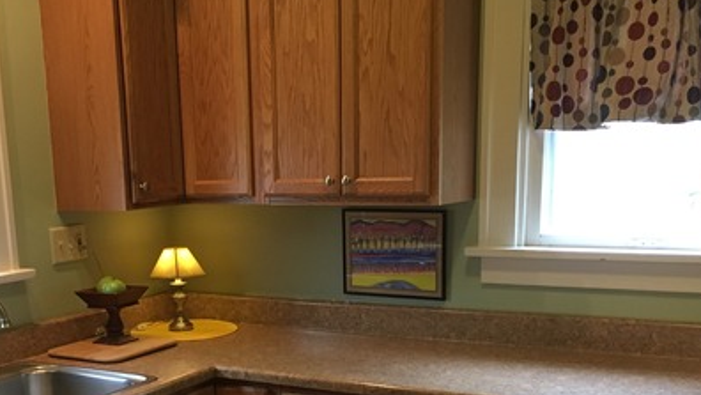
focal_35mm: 51
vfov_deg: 22.8
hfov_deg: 40.2
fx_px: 948
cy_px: 374
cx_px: 246
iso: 125
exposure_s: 1/30
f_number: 2.2
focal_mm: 4.15
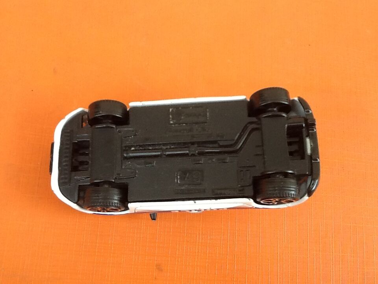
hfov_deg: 42.9
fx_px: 480
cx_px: 189
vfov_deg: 32.9
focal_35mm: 44
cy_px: 142
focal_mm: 2.03
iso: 64
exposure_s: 1/120
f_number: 2.4
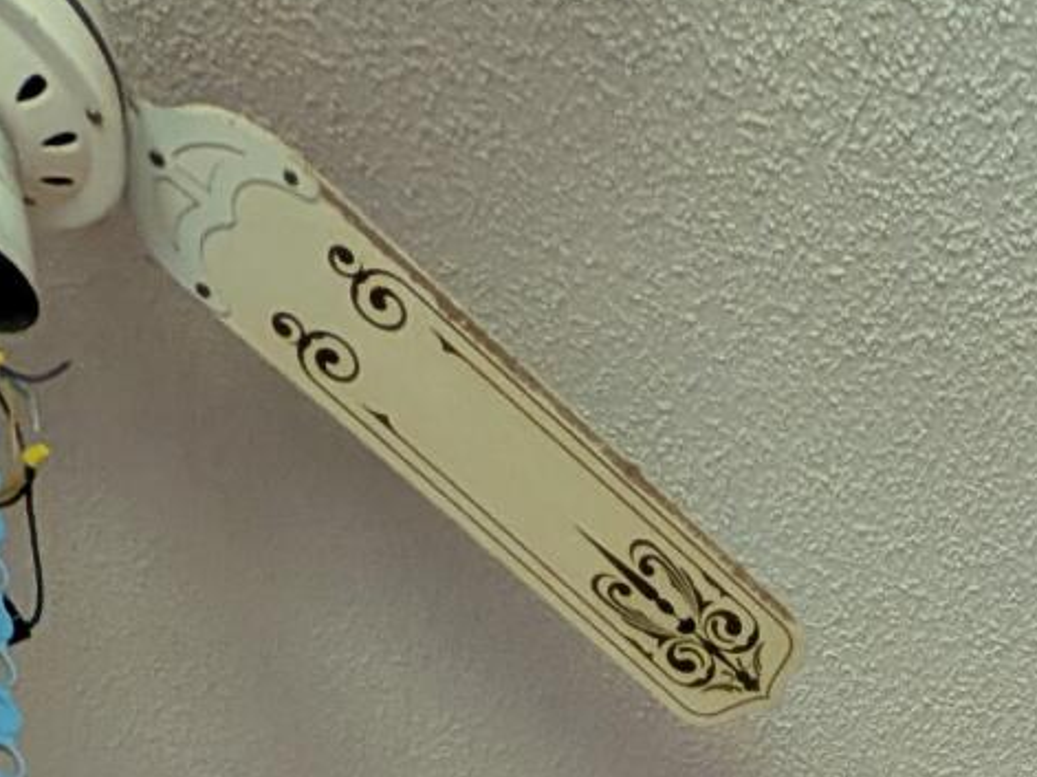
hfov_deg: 31.1
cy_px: 2135
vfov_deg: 12.8
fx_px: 1527
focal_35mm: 51
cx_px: 1265
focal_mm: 2.02
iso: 70
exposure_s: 1/24
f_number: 1.7
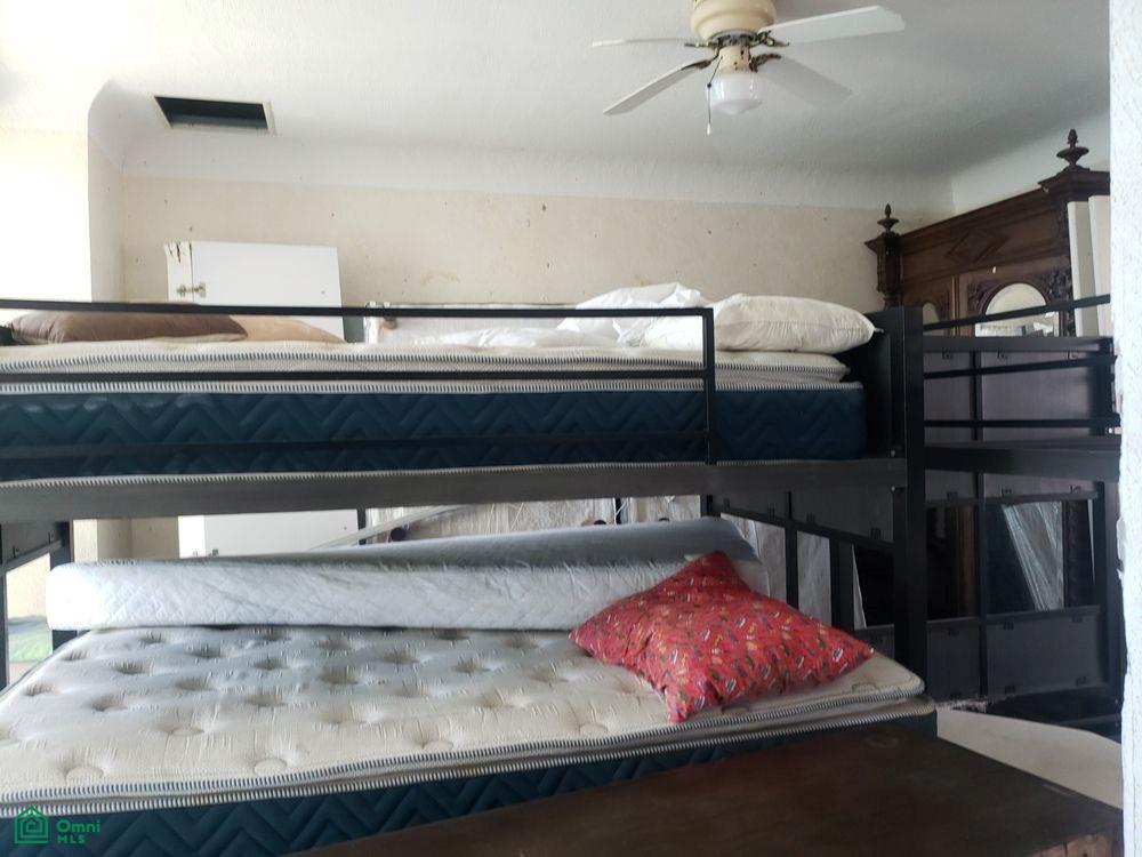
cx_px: 571
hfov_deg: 67.3
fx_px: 858
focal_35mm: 26
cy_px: 428
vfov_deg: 53.1
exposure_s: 1/60
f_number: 1.5
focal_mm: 4.3
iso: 80
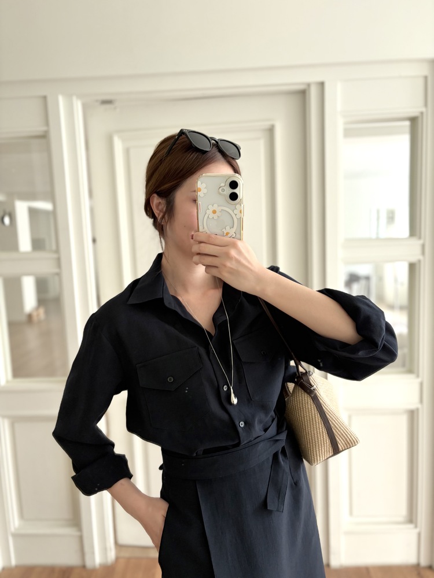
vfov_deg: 67.3
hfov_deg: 53.1
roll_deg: +1.2
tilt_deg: -18.4
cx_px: 217
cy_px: 289
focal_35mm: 26
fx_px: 435
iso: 125
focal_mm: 5.96
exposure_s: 1/121
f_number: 1.6
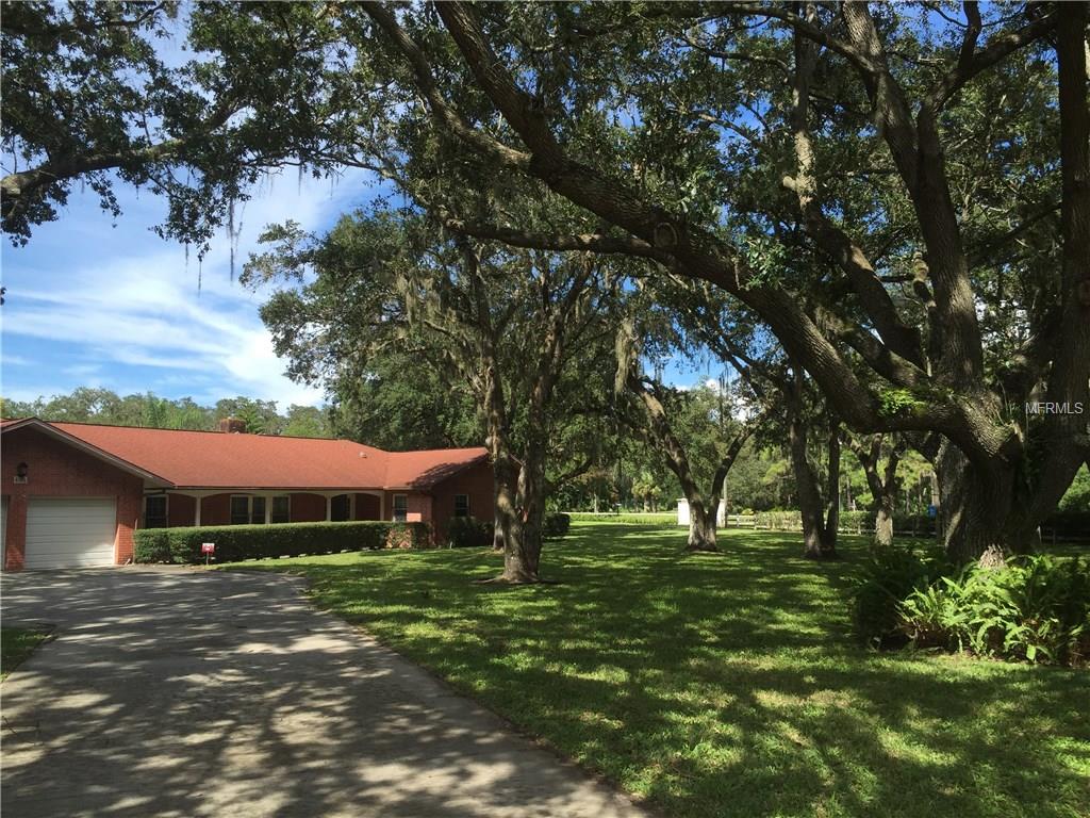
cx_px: 545
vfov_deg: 48.2
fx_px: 913
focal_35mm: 29
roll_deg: -1.1
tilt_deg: +6.9
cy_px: 409
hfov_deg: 61.7
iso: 32
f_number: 2.2
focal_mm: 4.15
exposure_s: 1/1068
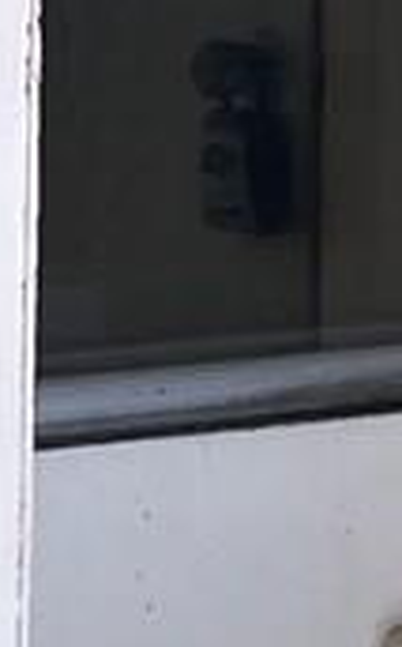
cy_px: 53
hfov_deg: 4.6
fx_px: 4520
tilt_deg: -7.1
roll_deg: +0.9
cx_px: -1277
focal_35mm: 257
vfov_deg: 8.1
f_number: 1.6
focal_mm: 5.1
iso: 40
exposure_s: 1/160
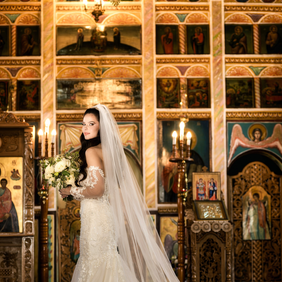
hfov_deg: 19.3
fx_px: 830
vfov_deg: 19.2
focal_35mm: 90
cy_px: 190
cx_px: 141
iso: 400
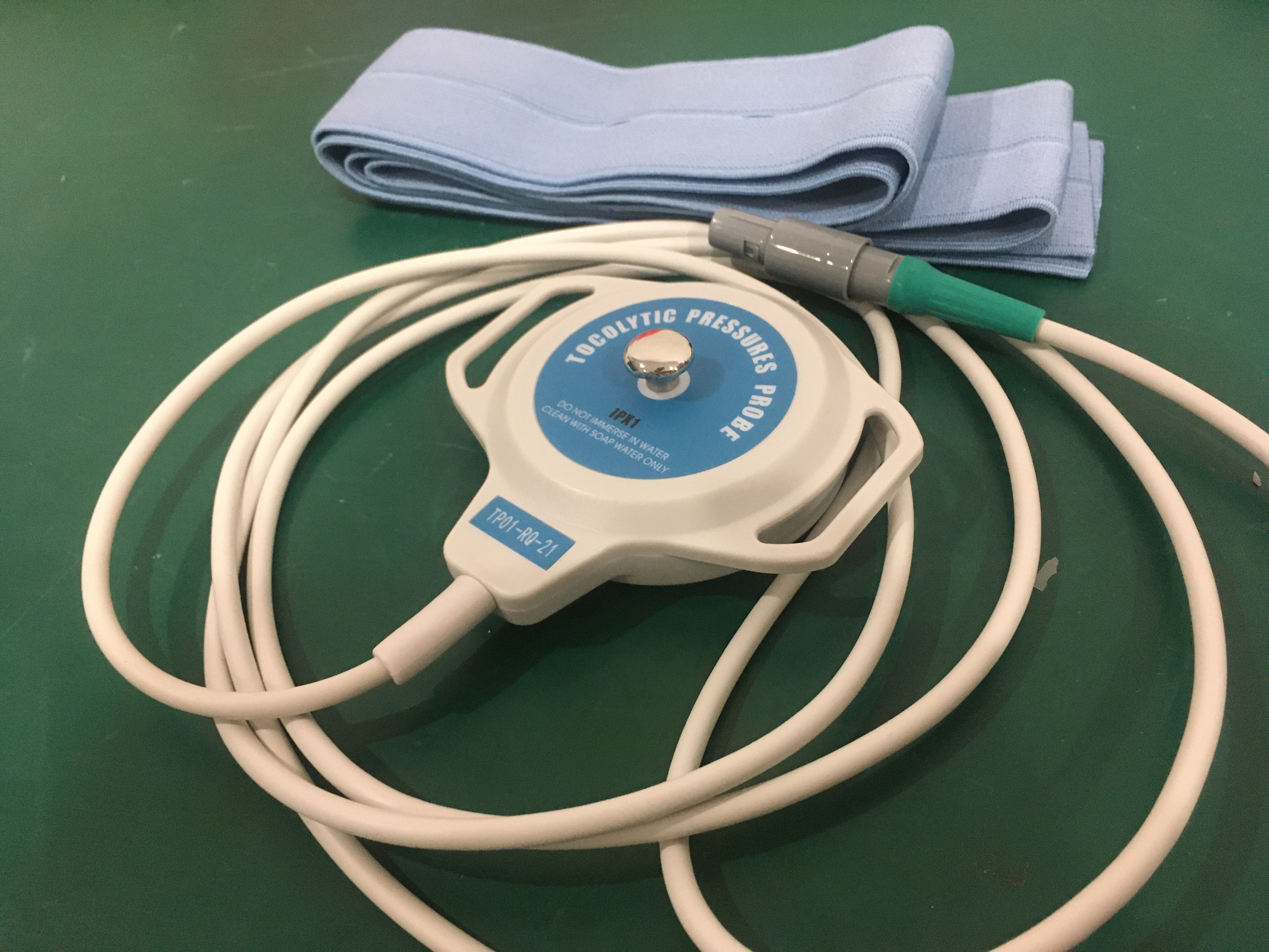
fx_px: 1063
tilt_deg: -46.9
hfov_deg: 61.7
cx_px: 634
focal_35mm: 29
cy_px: 476
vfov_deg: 48.2
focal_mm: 4.15
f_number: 2.2
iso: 250
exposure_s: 1/17
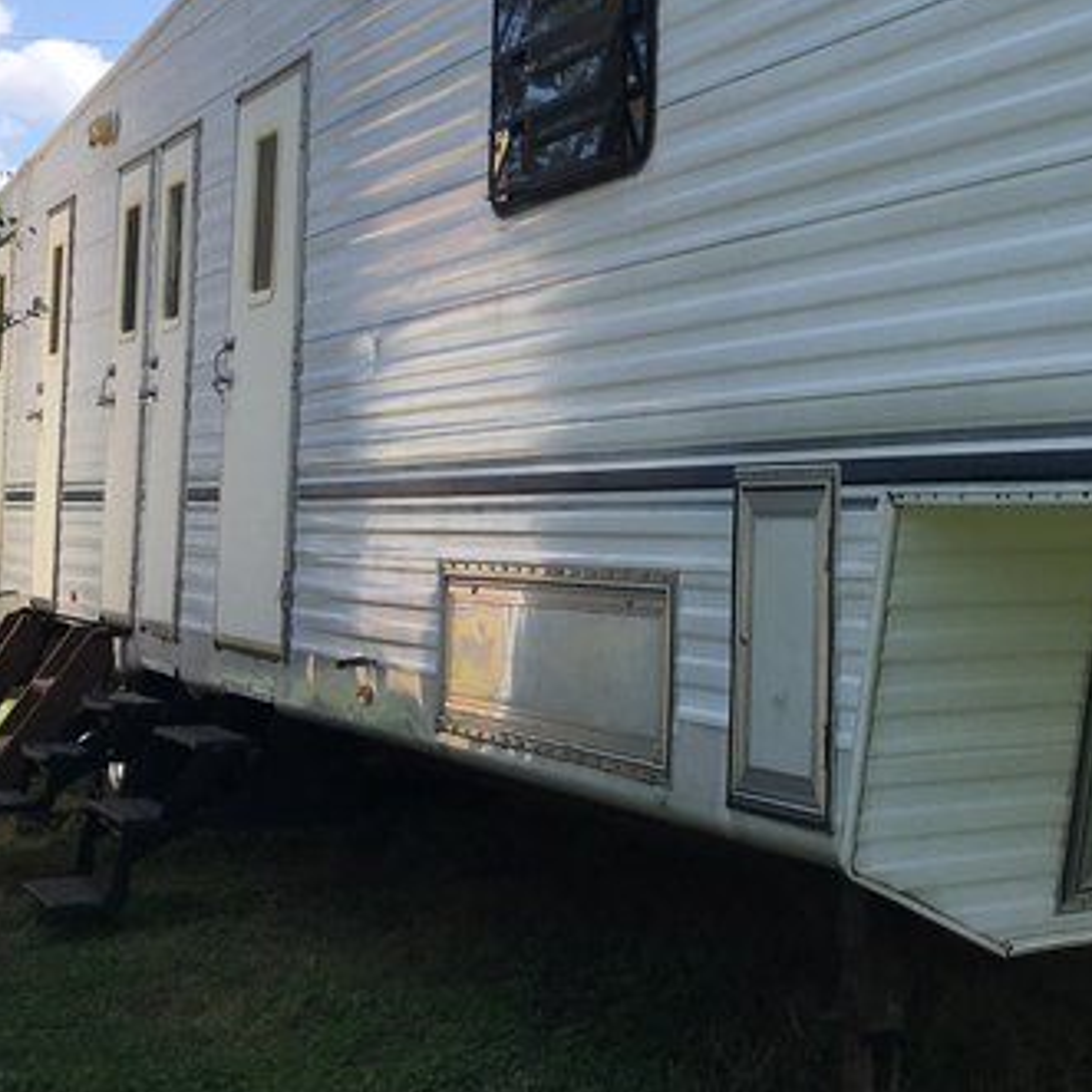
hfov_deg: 26.4
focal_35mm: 62
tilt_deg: +2.9
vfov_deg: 27.3
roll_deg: +3.6
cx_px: 1069
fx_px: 2213
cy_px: 264
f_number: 2.2
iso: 25
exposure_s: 1/1350
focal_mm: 4.15
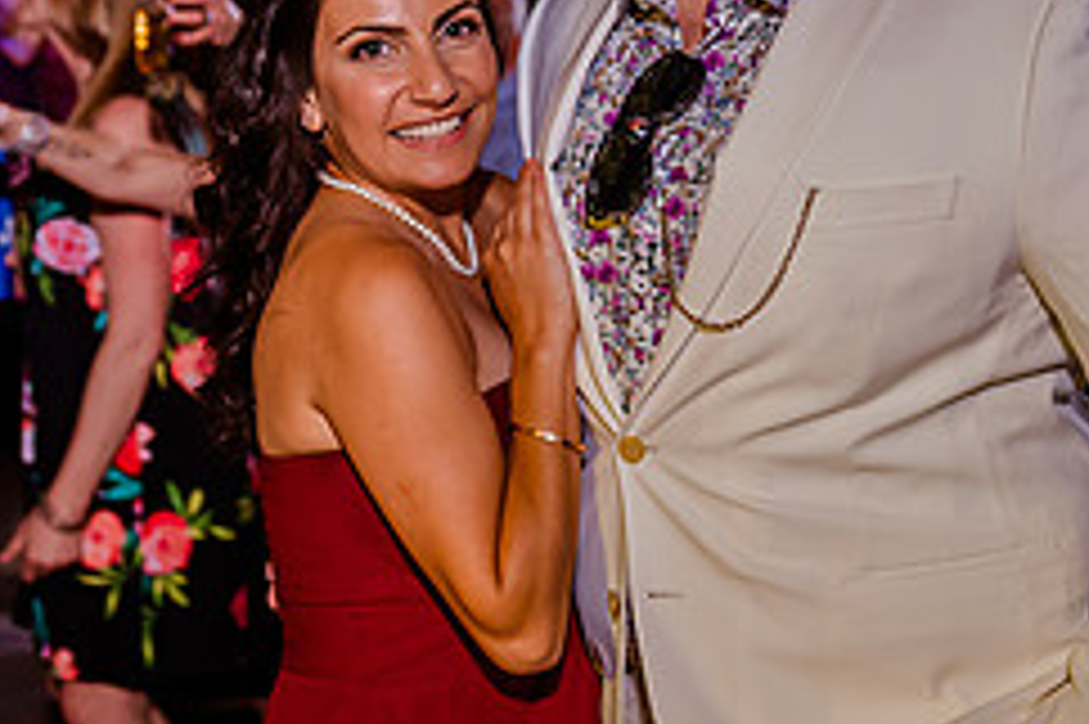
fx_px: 3265
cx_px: 387
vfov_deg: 12.5
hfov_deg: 18.9
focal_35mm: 108
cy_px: -22
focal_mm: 45
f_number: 2.8
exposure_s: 1/400
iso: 2500
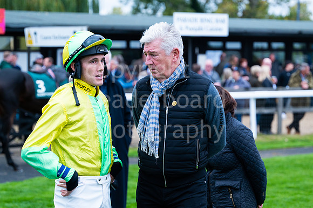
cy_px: 101
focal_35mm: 119
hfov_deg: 17.2
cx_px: 170
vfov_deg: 11.5
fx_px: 1036
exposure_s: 1/1000
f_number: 4
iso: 640
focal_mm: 110
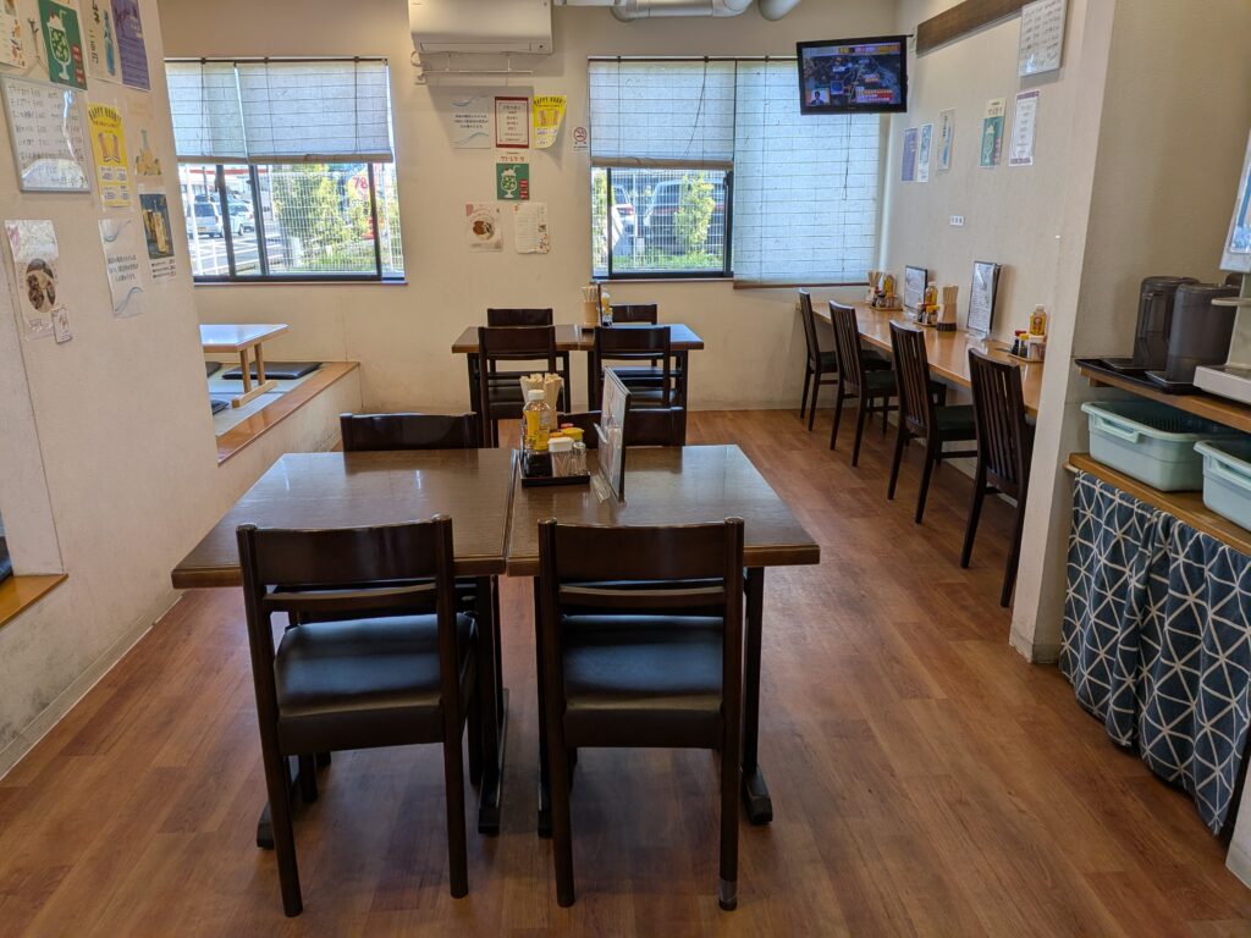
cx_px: 626
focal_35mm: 24
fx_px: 867
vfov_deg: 56.8
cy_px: 469
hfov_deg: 71.6
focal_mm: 4.53
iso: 27
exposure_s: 1/234
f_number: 1.7
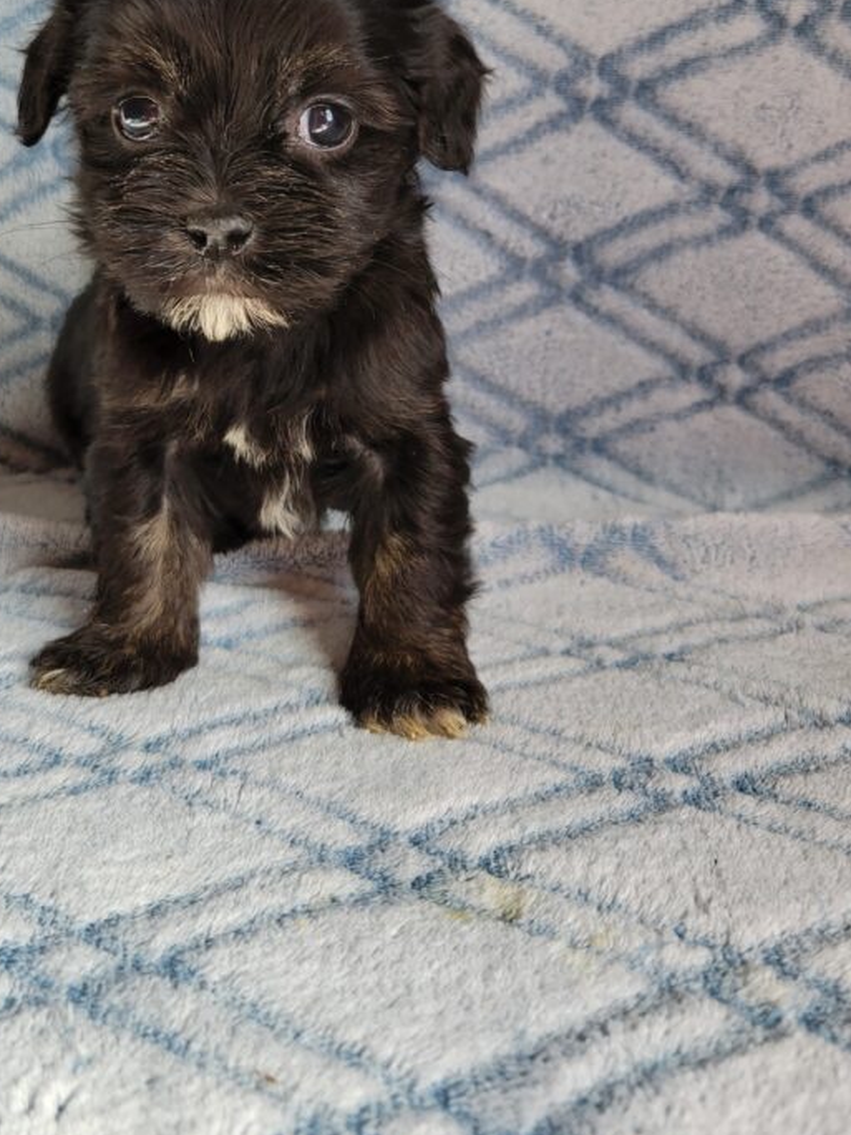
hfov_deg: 37.6
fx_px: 1246
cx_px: 358
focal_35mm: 38
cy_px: 368
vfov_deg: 48.1
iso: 80
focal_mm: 5.4
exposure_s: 1/120
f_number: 1.8
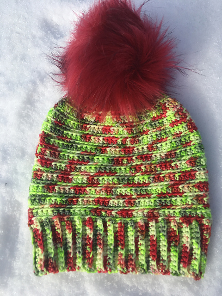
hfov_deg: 48.2
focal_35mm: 29
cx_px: 111
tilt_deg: -75.2
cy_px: 148
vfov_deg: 61.7
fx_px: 248
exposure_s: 1/1923
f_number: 2.2
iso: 25
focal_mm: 4.15
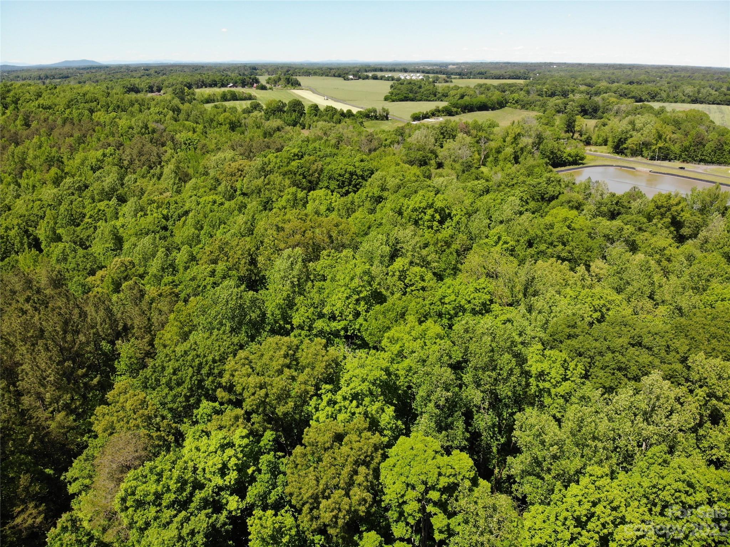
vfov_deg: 56.8
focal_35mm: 24
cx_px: 365
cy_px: 274
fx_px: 506
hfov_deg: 71.6
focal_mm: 4.5
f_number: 2.8
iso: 100
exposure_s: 1/632
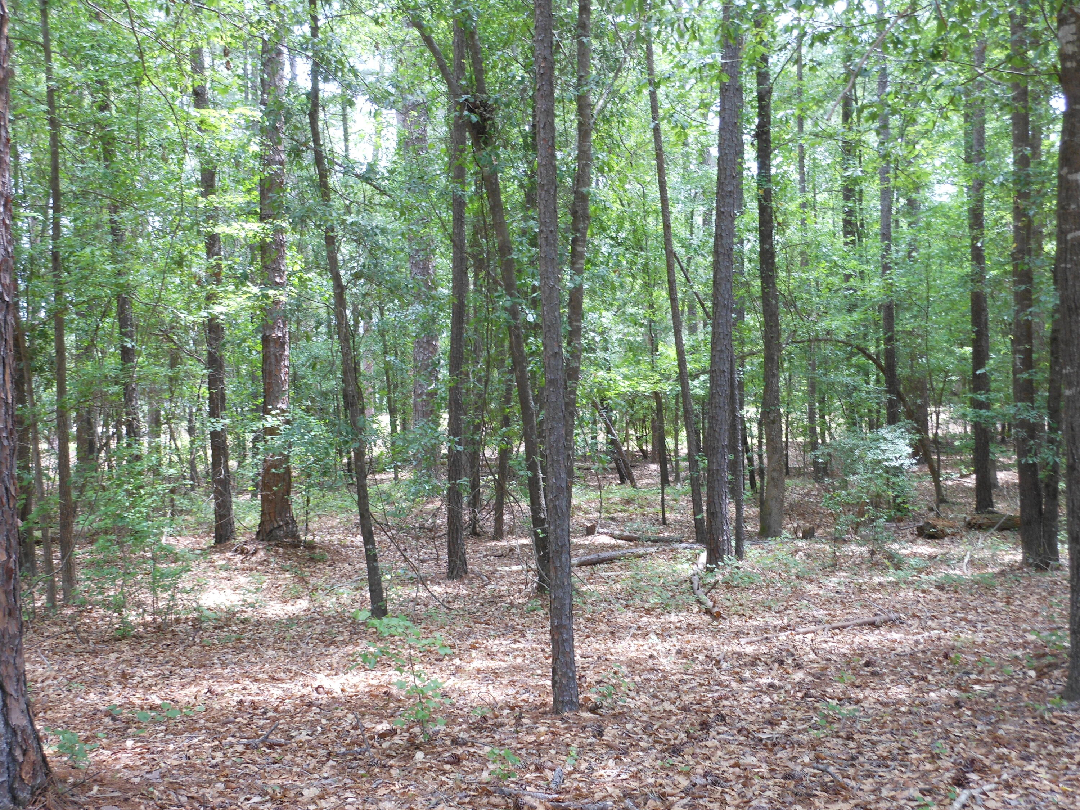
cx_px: 540
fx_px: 1217
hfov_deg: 47.9
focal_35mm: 39
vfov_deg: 36.8
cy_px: 405
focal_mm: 6.9
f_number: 4.3
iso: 100
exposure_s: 1/30
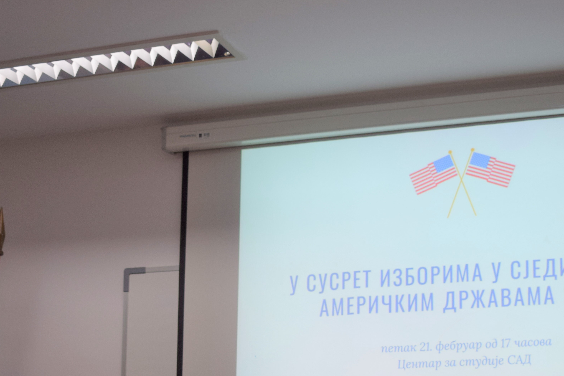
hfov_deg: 27.3
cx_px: 319
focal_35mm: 74
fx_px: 1159
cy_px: 355
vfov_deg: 18.1
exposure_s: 1/80
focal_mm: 26
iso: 400
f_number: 4.5
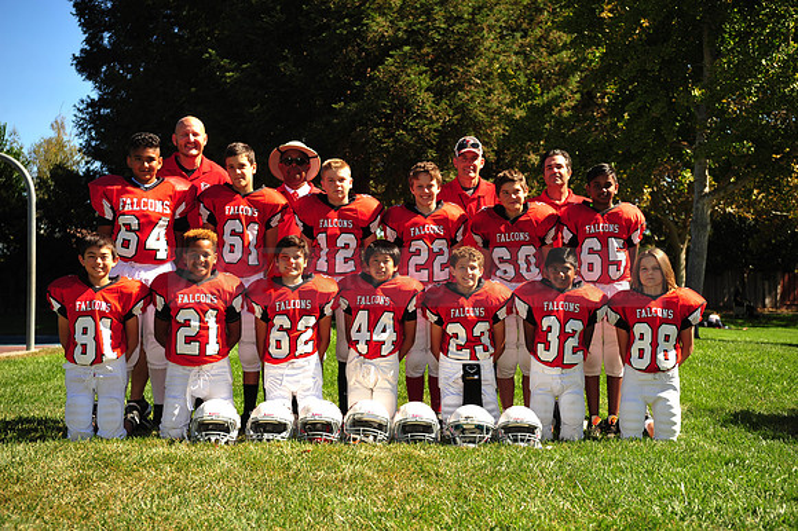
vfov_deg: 24.6
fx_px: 1218
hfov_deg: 36.3
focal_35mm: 55
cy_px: 266
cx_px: 399
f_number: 5
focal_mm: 55
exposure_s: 1/400
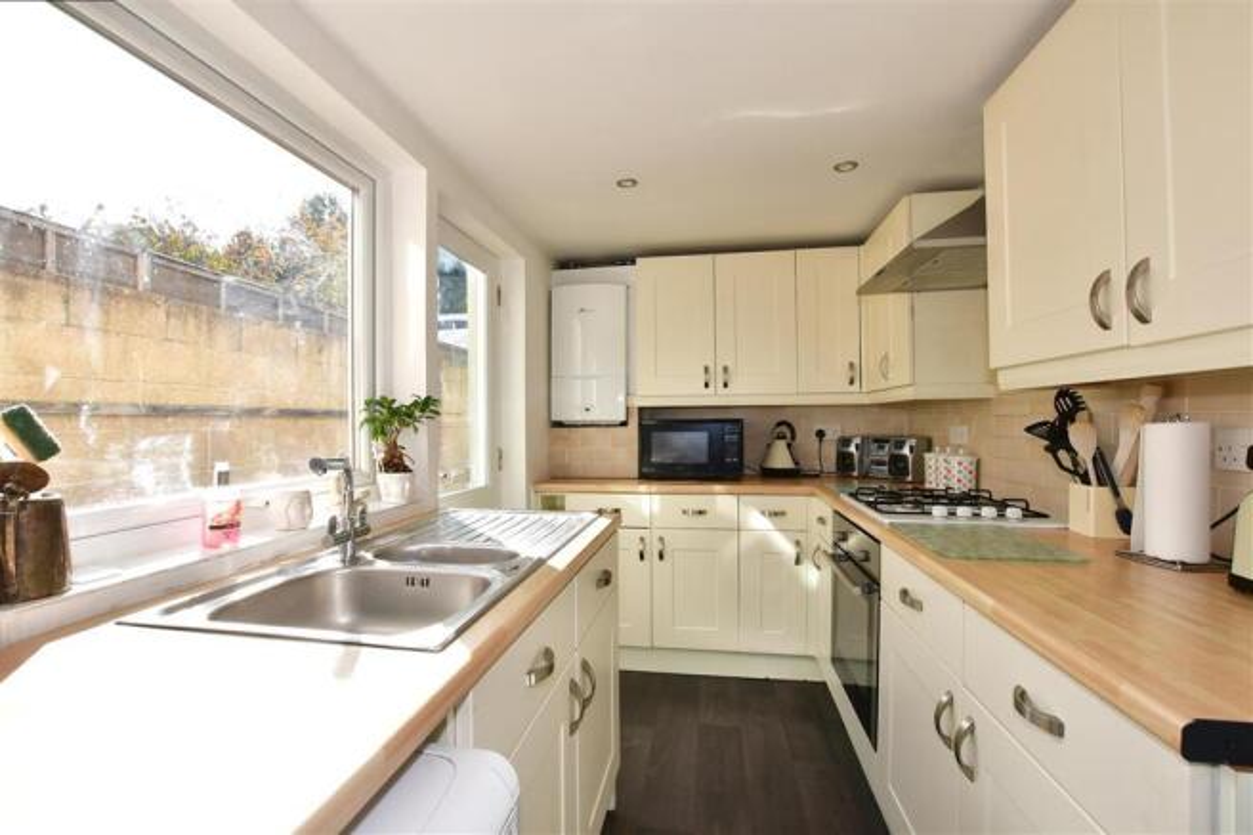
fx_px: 522
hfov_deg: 100.4
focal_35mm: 15
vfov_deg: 77.3
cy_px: 418
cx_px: 626
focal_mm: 10
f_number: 7.1
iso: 320
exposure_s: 1/250
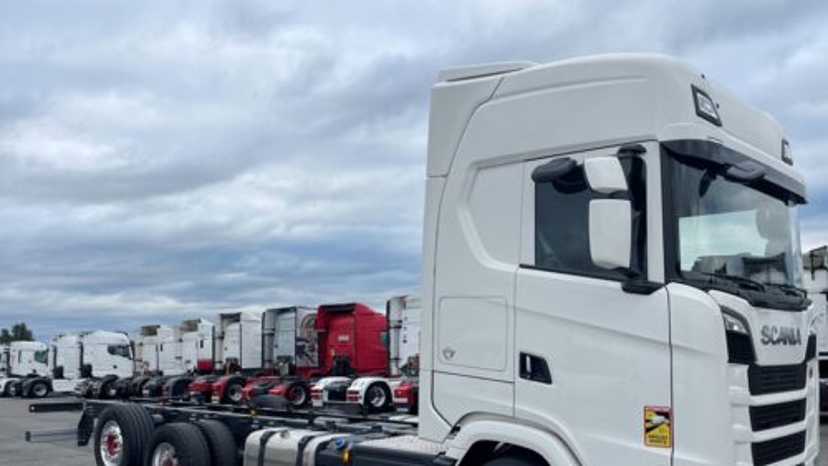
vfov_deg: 34.2
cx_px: 429
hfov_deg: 58.0
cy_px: 327
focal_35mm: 34
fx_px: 746
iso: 32
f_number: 1.6
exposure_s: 1/849
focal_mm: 4.2
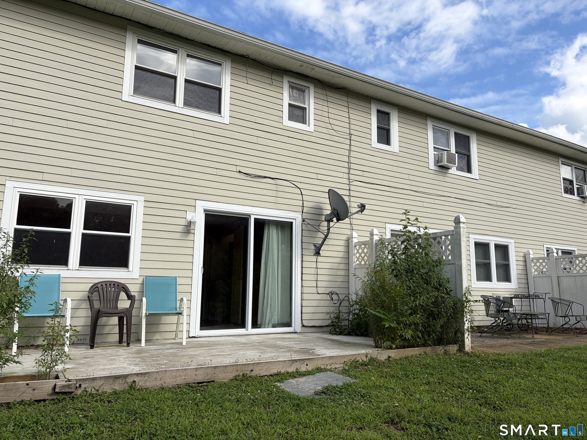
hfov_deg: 67.3
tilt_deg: +11.5
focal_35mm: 26
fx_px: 441
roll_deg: +0.9
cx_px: 294
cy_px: 220
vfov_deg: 53.1
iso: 50
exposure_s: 1/2985
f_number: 1.6
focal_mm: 5.96
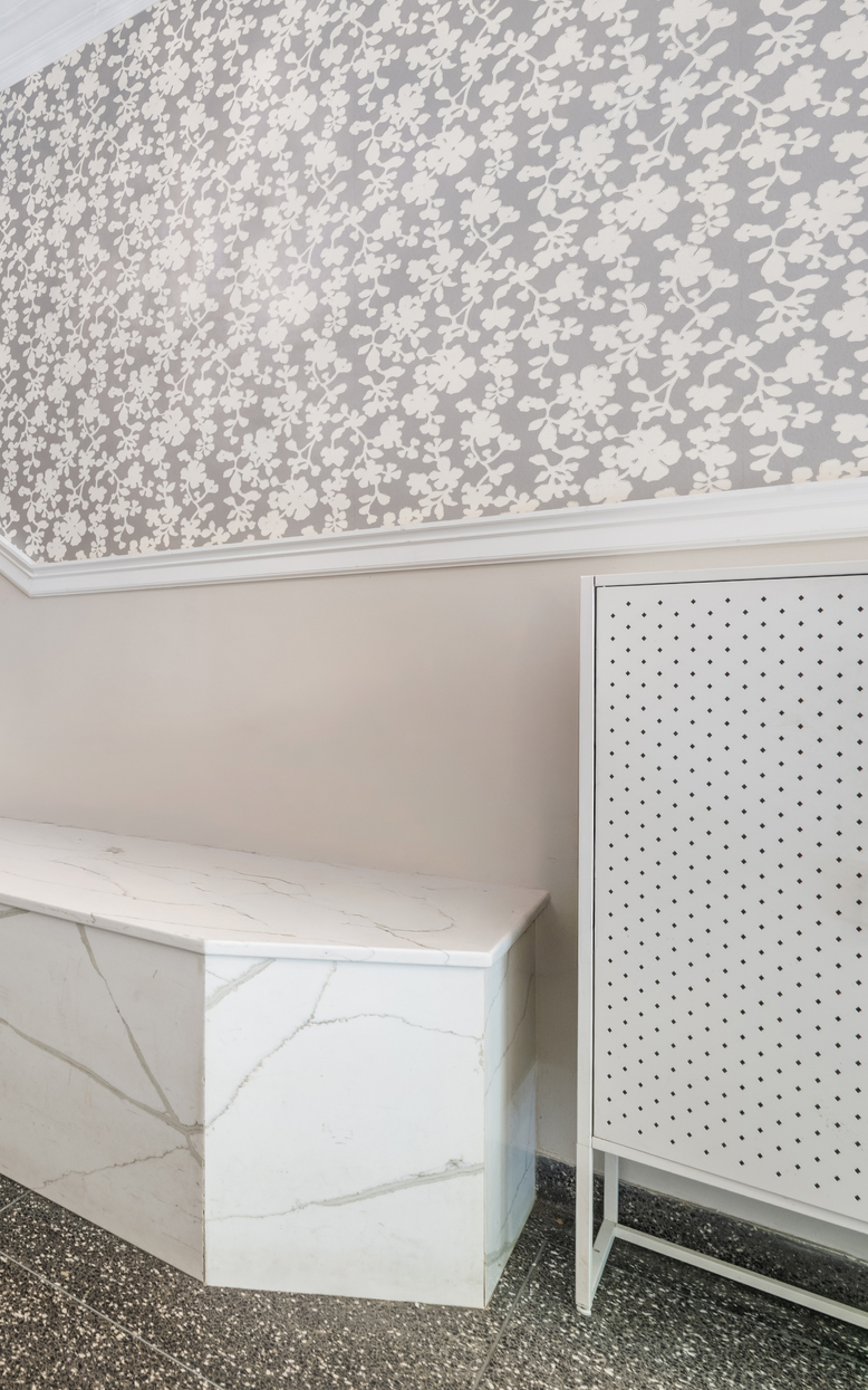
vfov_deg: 79.6
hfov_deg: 39.7
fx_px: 833
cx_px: -170
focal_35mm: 22
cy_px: 712
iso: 320
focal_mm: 14
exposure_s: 4
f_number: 8
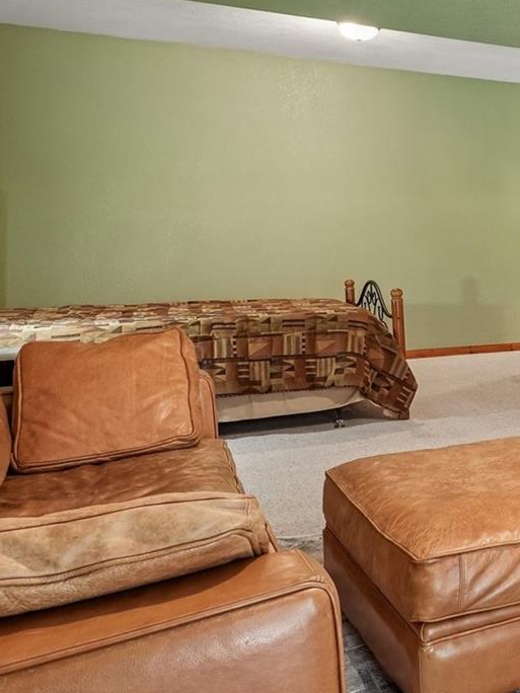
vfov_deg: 49.5
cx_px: 739
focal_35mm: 37
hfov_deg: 28.4
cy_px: 260
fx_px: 744
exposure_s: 1/6
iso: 500
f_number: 8
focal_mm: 11
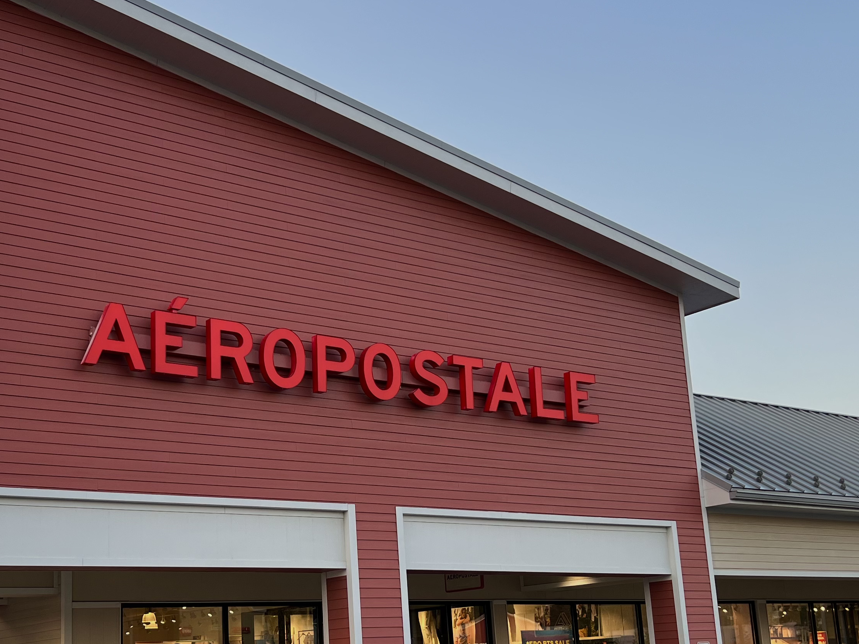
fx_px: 1166
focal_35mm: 47
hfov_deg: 40.2
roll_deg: +2.3
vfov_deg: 30.7
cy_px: 428
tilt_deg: +10.7
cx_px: 337
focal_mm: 5.7
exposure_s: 1/227
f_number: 1.5
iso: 40
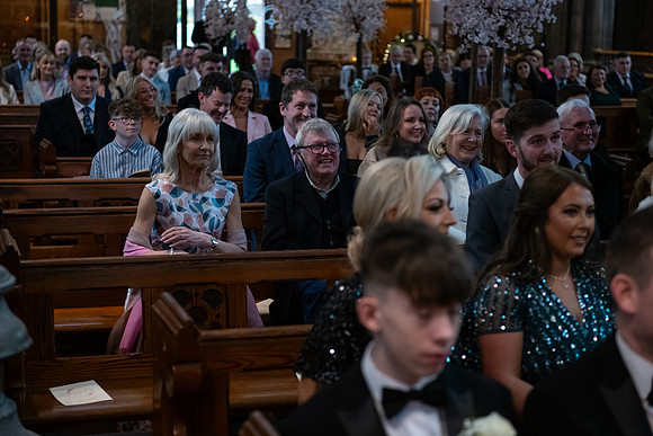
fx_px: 1270
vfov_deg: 19.5
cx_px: 326
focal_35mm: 70
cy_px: 218
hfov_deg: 28.8
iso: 1250
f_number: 3.5
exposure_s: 1/160
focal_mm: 70
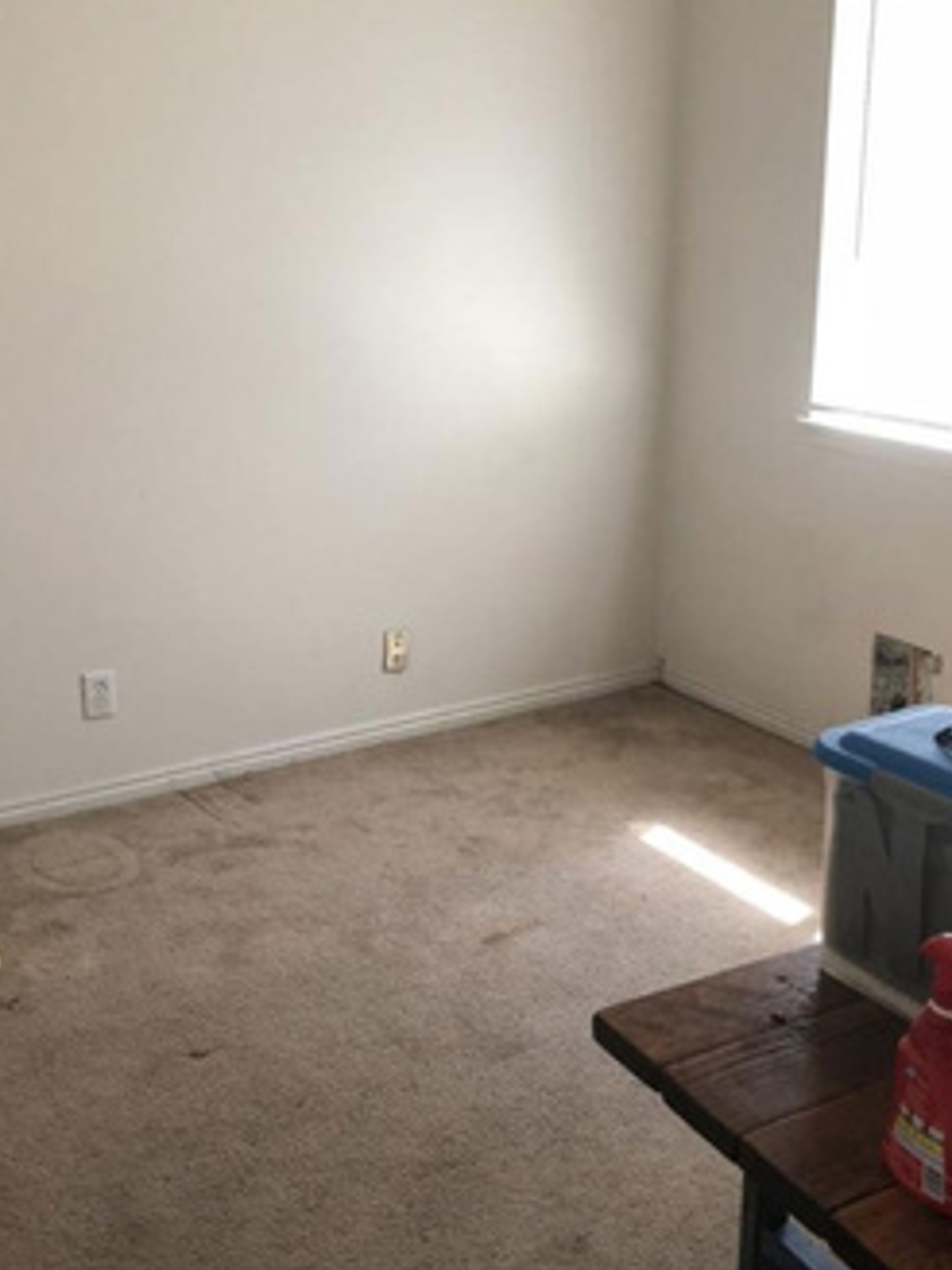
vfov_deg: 45.7
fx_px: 1503
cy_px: 701
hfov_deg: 35.1
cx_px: 526
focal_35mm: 41
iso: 40
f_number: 1.8
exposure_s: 1/30
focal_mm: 3.99
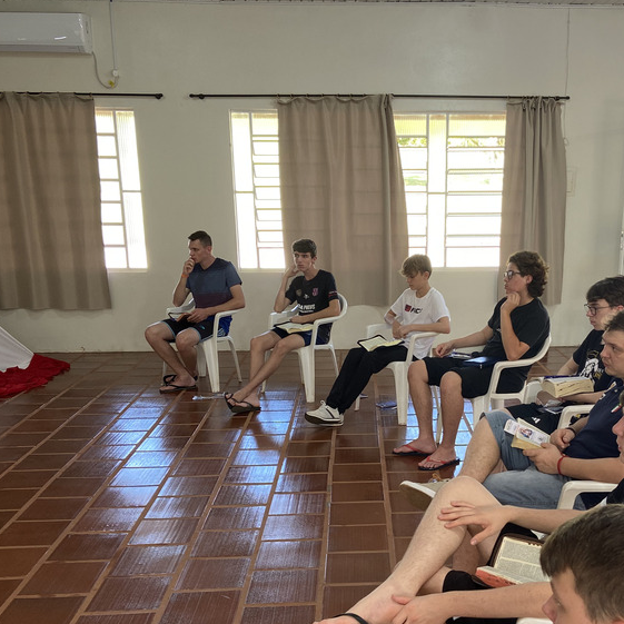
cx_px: 403
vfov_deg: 40.4
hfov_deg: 40.5
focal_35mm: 41
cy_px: 416
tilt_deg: -13.8
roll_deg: +0.5
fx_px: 836
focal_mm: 4.25
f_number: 1.8
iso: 80
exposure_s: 1/60
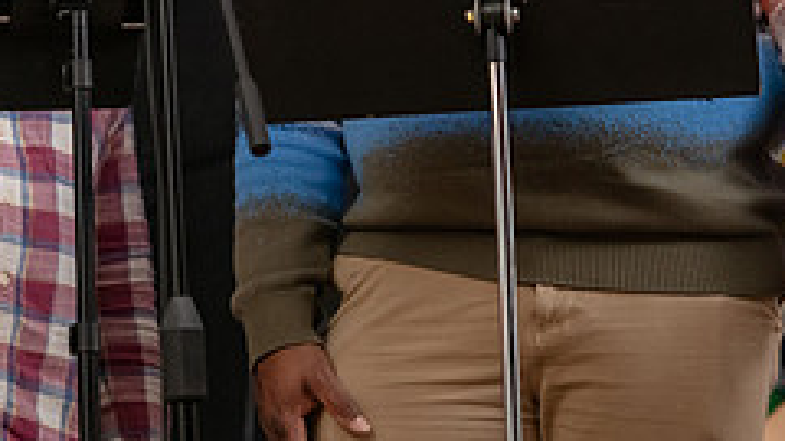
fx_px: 7389
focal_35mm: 355
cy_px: -64
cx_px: 56
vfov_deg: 3.4
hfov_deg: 6.1
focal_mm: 140
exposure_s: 1/60
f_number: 3.5
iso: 2000
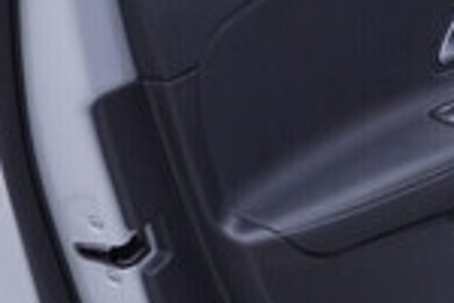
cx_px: 751
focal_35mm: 132
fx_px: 1665
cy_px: -65
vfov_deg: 10.2
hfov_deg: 14.2
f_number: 3.5
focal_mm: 24
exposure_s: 1/60
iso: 125
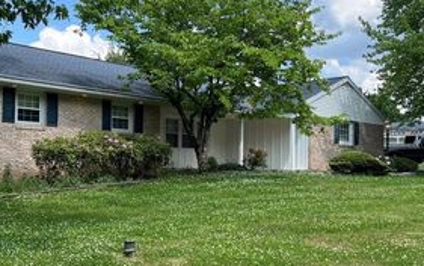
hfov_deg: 40.6
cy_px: 159
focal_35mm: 49
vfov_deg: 26.3
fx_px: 567
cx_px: 149
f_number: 1.5
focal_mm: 5.7
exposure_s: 1/1724
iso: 50
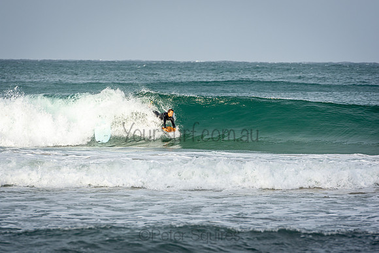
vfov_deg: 4.6
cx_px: 190
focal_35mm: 300
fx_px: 3159
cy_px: 126
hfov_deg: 6.9
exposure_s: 1/1600
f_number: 5.6
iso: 200
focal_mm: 200
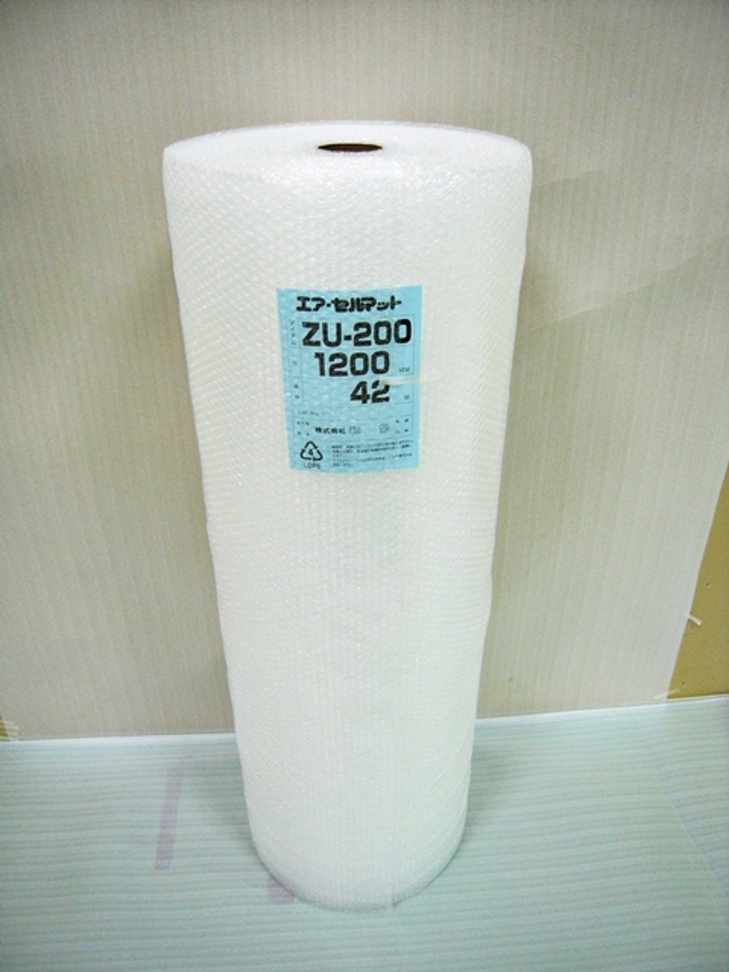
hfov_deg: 49.7
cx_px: 364
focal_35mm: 28
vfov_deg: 63.4
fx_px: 786
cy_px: 486
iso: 200
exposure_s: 1/30
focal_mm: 5
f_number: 2.7
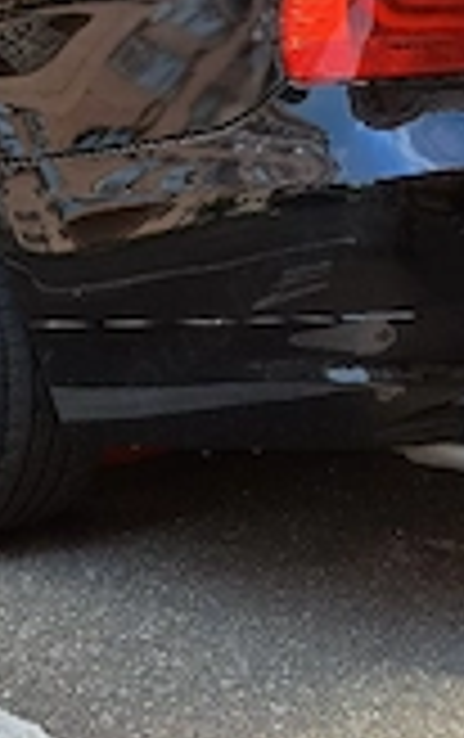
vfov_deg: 32.9
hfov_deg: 20.4
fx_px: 1250
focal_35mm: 62
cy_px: 346
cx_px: 5
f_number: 1.8
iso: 50
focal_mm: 5.23
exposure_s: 1/909
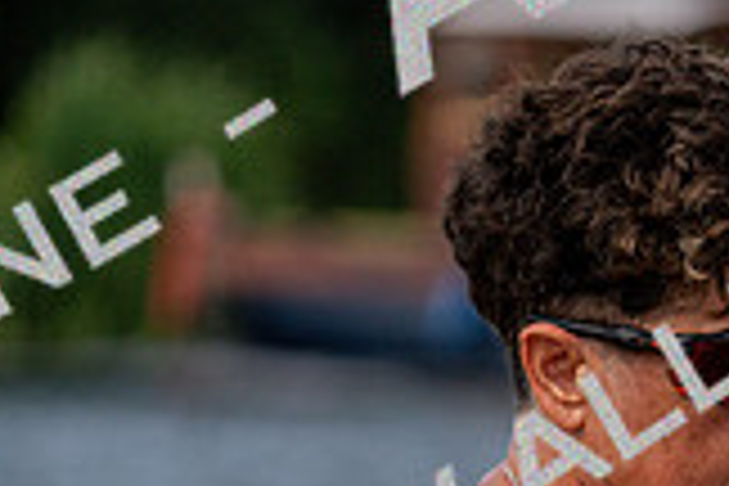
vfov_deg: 1.6
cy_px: 754
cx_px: 630
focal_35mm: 845
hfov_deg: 2.4
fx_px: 17110
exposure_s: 1/1600
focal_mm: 236
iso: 320
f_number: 5.6
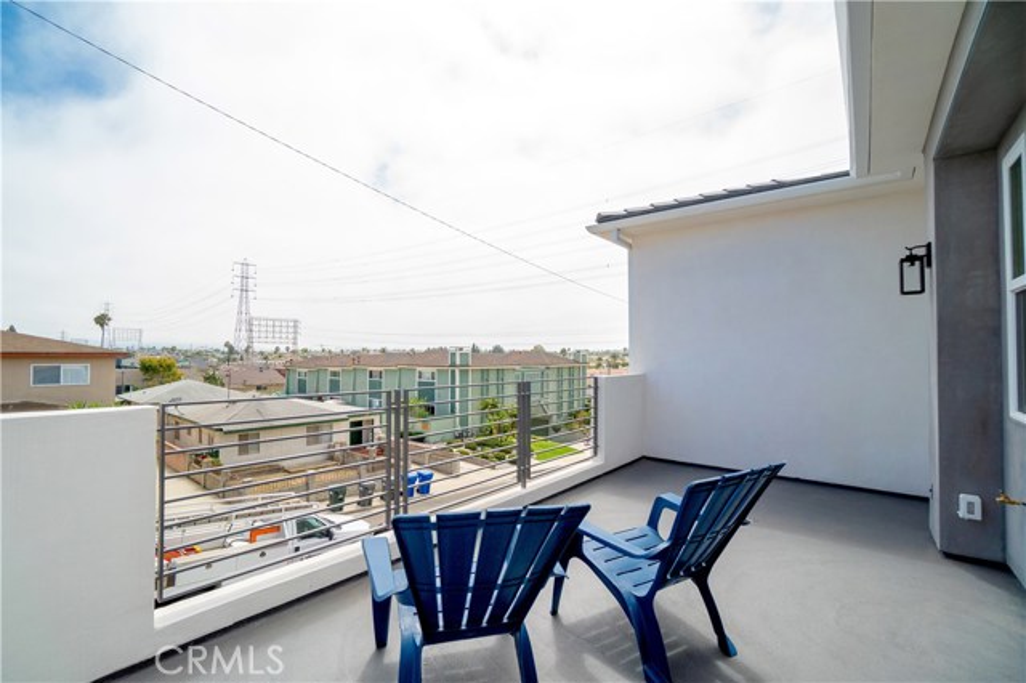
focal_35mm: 15
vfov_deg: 77.3
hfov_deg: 100.4
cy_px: 342
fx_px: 427
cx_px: 513
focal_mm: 10
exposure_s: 1/500
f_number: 7.1
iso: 320
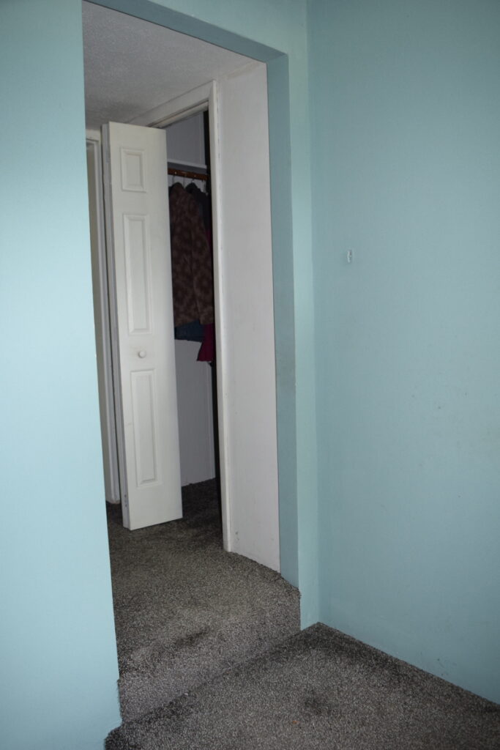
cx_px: 250
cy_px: 375
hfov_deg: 47.9
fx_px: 562
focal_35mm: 27
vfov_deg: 67.4
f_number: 4.5
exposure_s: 1/80
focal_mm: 18
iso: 800
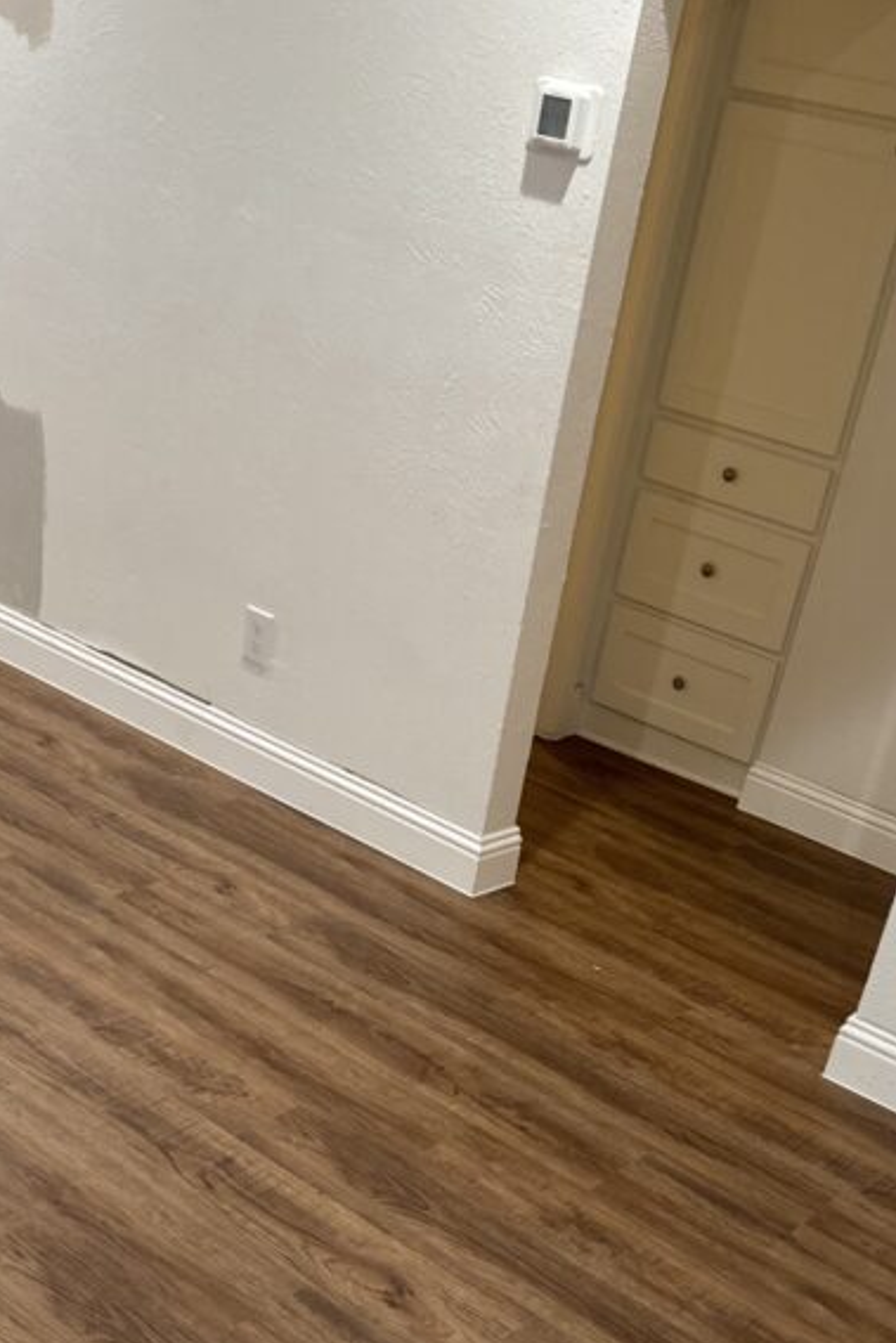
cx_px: 482
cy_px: 1019
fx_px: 1679
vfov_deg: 42.2
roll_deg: -11.8
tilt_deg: -26.5
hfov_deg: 29.9
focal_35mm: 45
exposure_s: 1/60
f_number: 1.78
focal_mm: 6.76
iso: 320
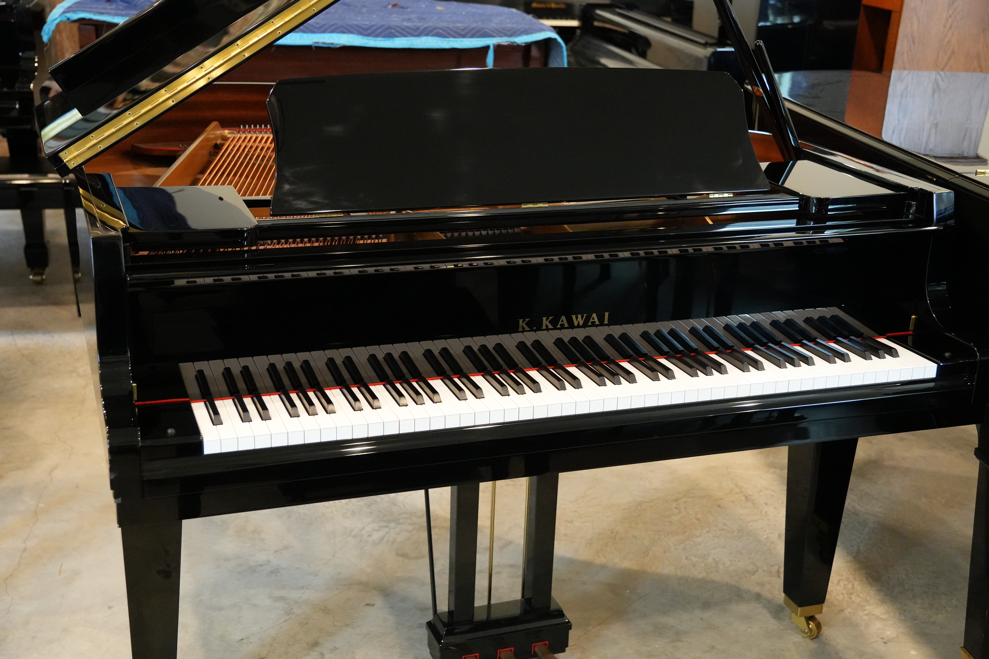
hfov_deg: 43.6
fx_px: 1236
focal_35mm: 45
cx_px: 494
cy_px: 330
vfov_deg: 29.9
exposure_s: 1/160
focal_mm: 30
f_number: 2.8
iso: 4000
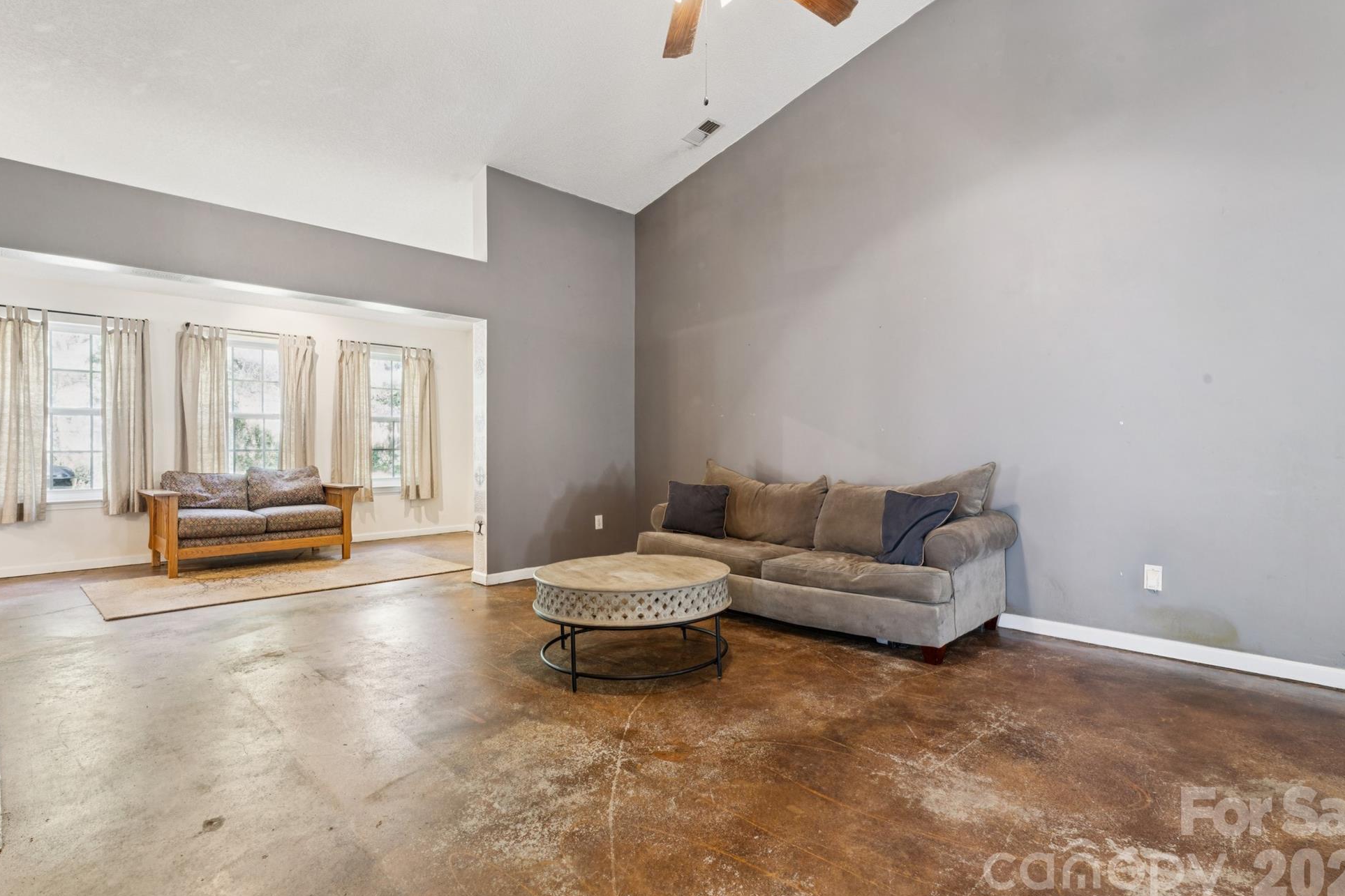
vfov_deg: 67.8
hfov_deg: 90.5
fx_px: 667
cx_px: 689
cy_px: 448
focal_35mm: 18
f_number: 13
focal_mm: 16.8
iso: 200
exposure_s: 2
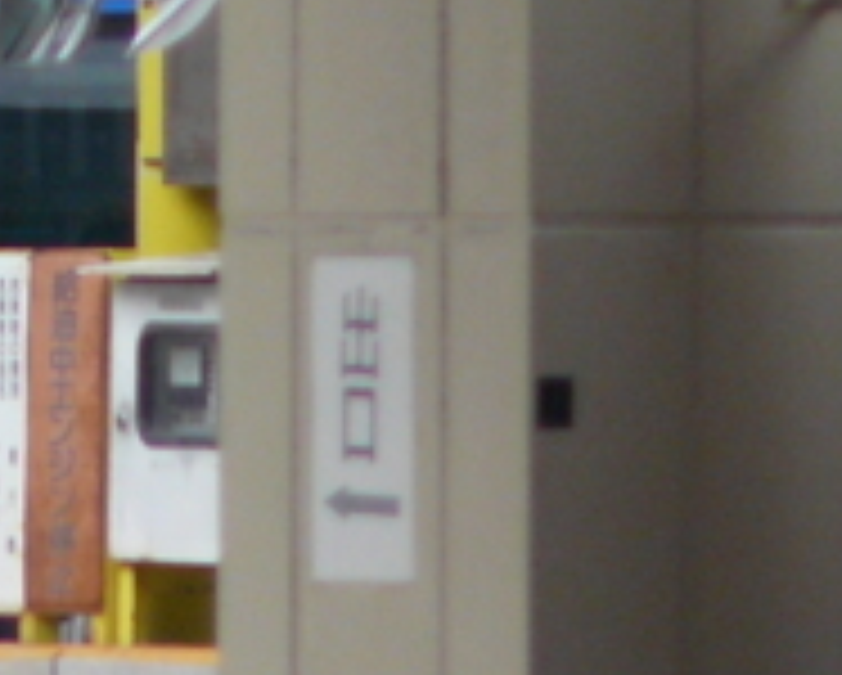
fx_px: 40487
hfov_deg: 1.2
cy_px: 220
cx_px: -140
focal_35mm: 1623
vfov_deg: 1.0
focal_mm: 72
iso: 200
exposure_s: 1/125
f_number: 3.3
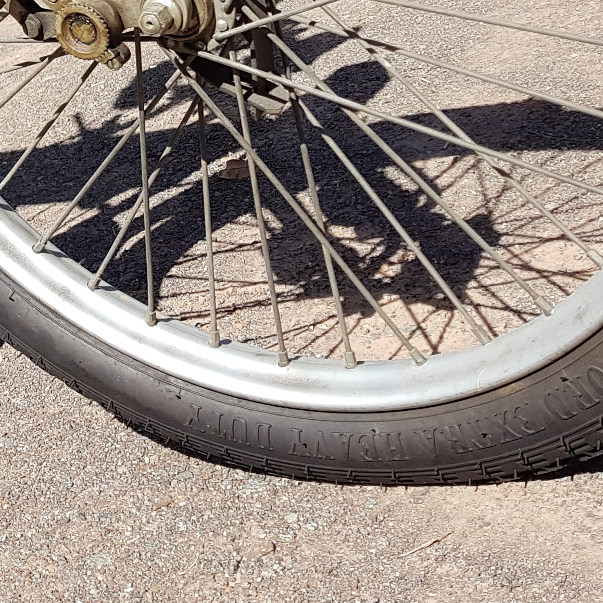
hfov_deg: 19.6
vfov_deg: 20.6
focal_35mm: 80
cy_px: -68
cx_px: -217
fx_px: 1577
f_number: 1.7
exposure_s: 1/1176
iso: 40
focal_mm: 4.2
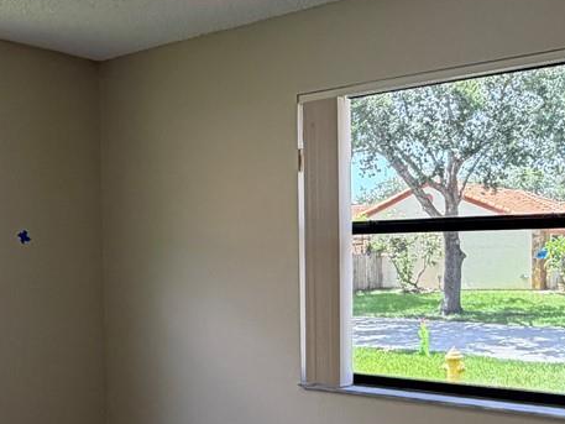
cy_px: 268
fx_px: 800
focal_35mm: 49
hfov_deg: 38.9
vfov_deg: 29.6
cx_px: 267
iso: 80
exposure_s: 1/120
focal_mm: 2.22
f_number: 2.2
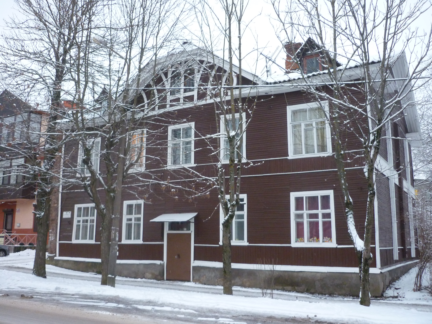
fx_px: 412
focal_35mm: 33
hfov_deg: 55.4
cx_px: 216
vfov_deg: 42.9
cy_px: 162
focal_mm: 5.5
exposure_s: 1/30
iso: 250
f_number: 2.8
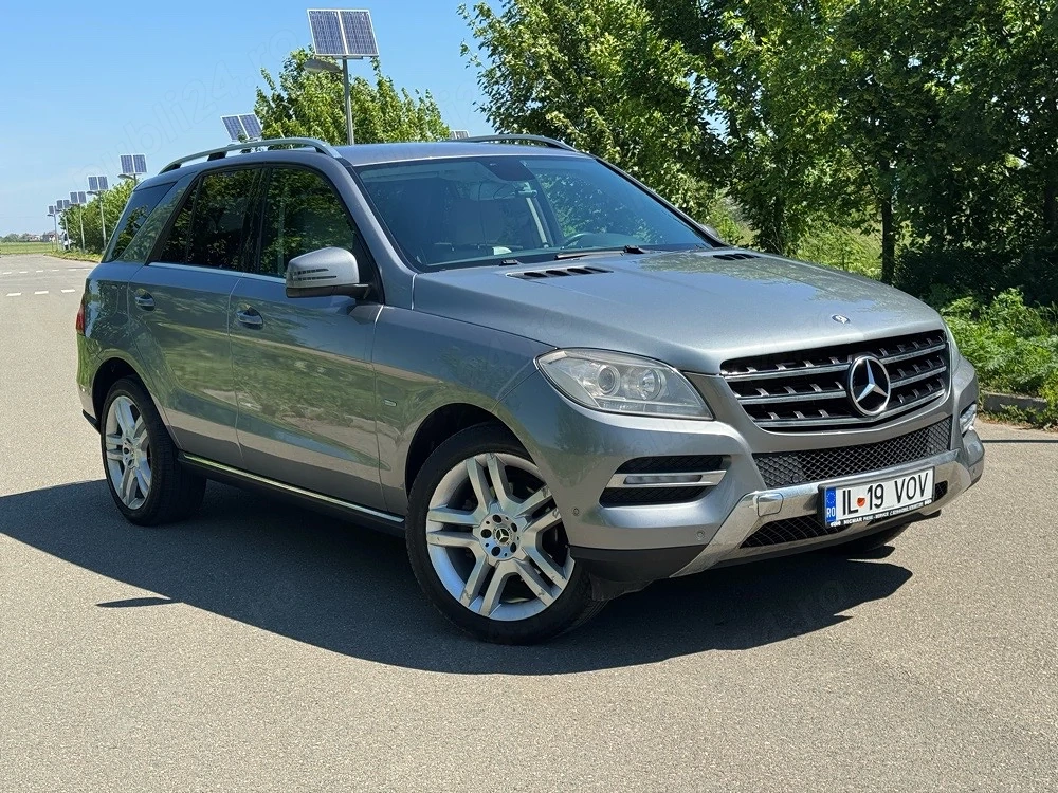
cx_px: 529
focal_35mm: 48
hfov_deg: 39.7
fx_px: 1467
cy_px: 396
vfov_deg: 30.3
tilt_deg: -7.2
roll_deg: +2.5
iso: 64
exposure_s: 1/2513
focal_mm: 6.76
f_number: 1.78
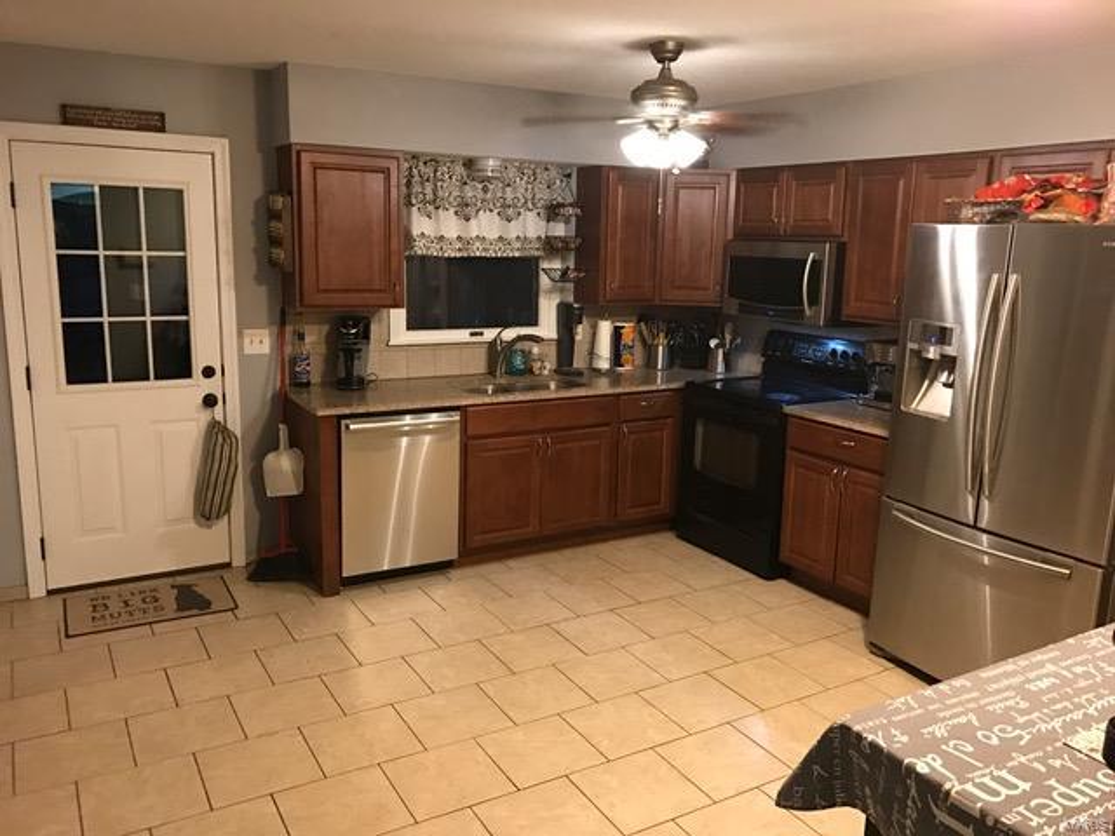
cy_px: 418
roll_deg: -1.5
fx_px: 902
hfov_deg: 63.4
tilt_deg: -11.3
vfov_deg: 49.7
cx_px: 558
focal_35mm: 28
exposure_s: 1/5
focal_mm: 3.99
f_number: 1.8
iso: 100
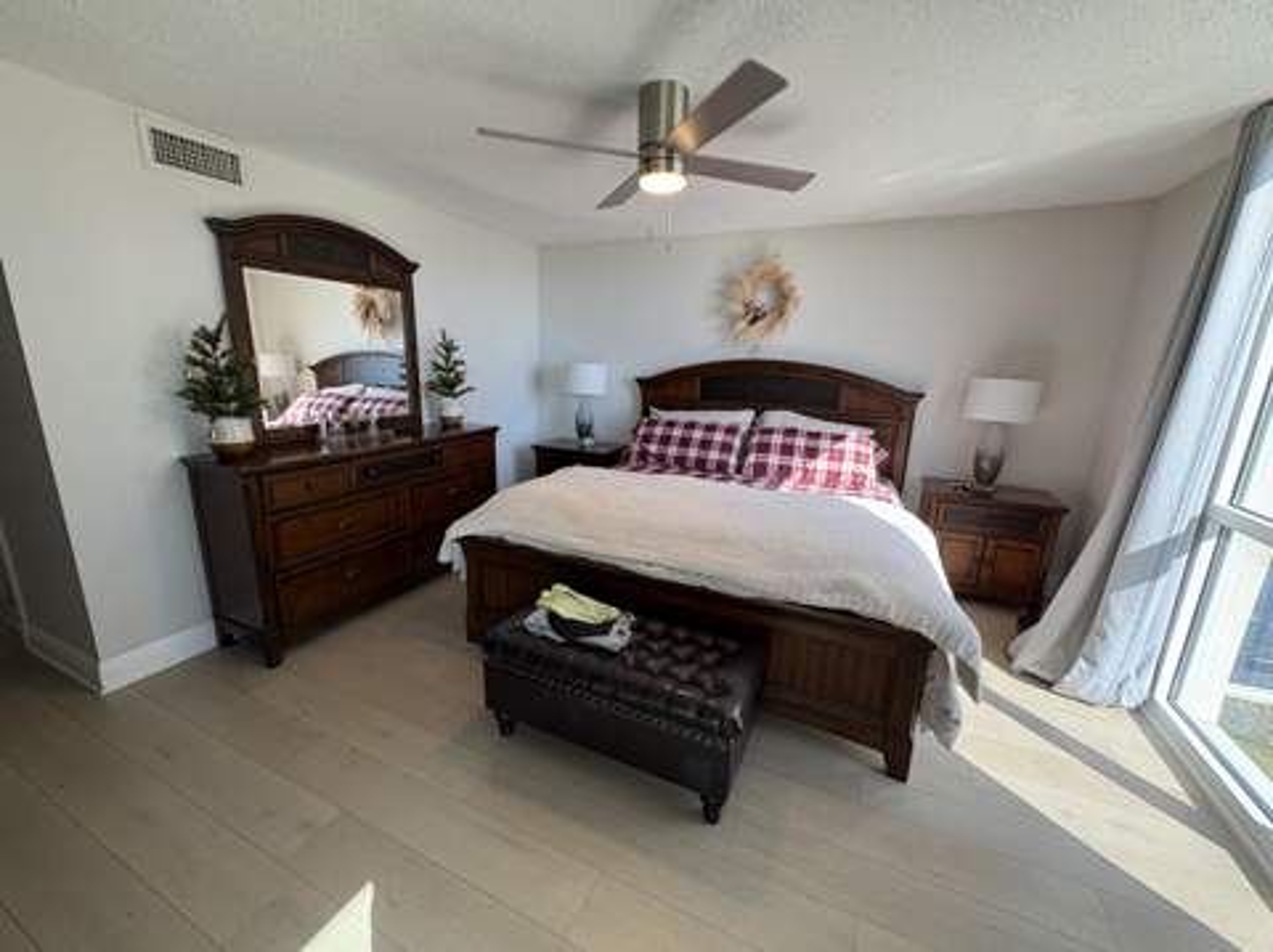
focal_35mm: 14
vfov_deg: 85.6
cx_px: 636
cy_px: 476
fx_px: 514
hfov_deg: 102.1
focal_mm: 2.22
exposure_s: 1/99
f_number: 2.2
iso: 64
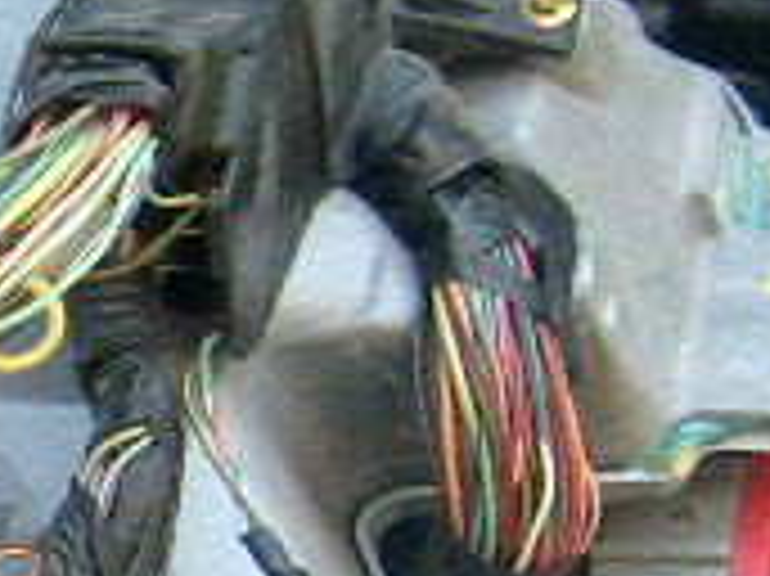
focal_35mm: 210
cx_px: -617
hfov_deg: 9.0
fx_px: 4668
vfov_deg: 7.0
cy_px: 554
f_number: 2.8
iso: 80
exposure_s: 1/180
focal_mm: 5.8
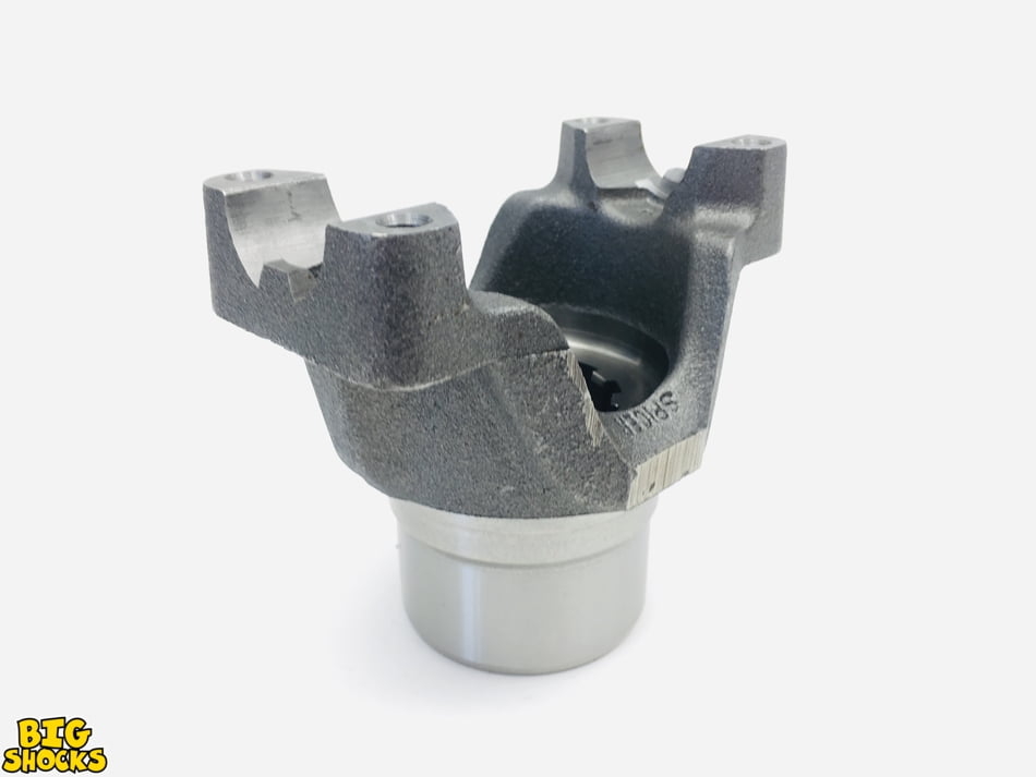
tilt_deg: -26.4
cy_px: 388
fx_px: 868
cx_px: 518
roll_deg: -0.1
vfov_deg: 48.2
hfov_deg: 61.6
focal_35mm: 29
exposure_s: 1/40
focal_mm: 4.15
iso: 25
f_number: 2.2
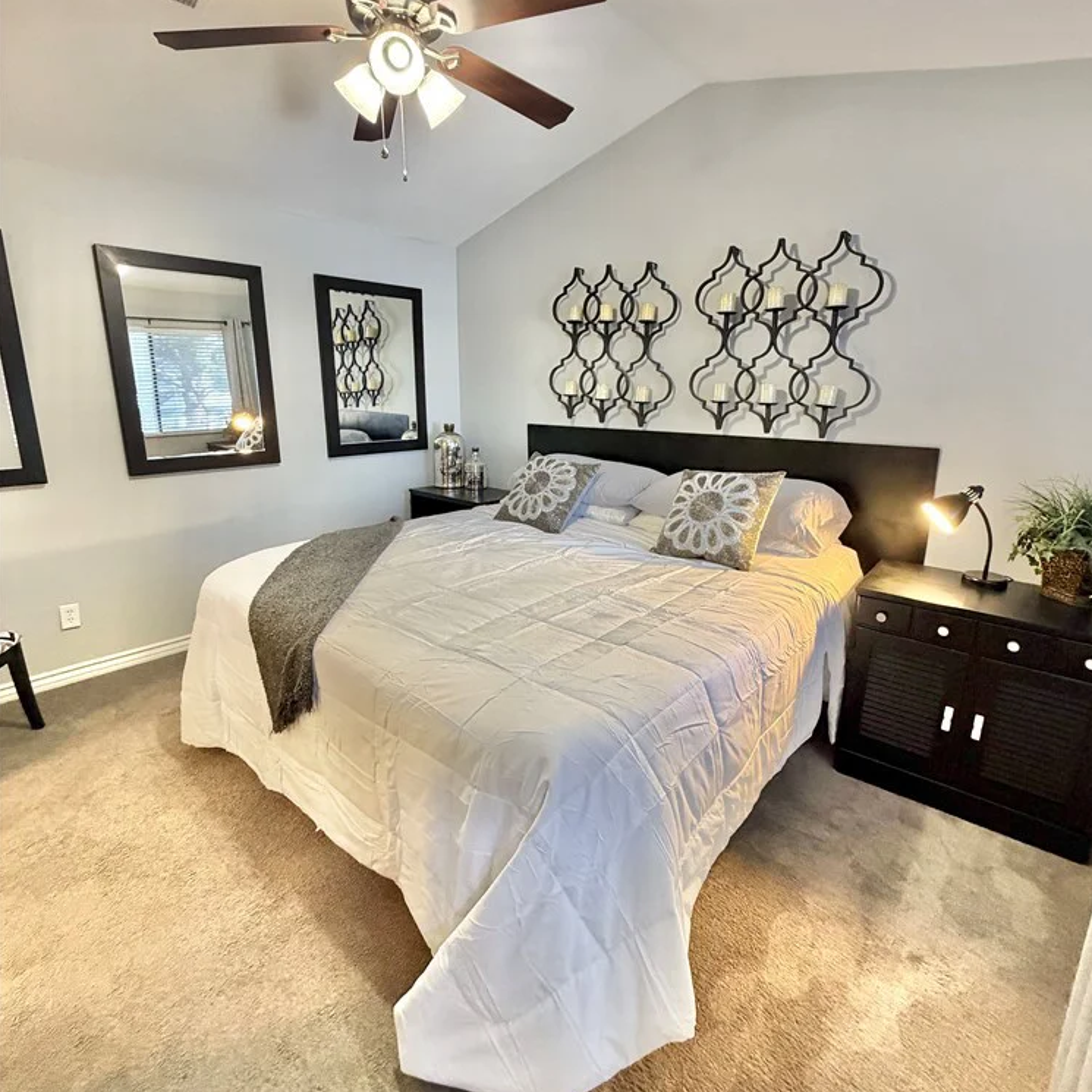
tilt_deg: -12.6
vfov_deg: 83.9
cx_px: 560
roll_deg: -0.3
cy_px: 525
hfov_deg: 84.0
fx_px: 607
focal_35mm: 17
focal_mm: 2.22
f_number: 2.2
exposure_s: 1/60
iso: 320
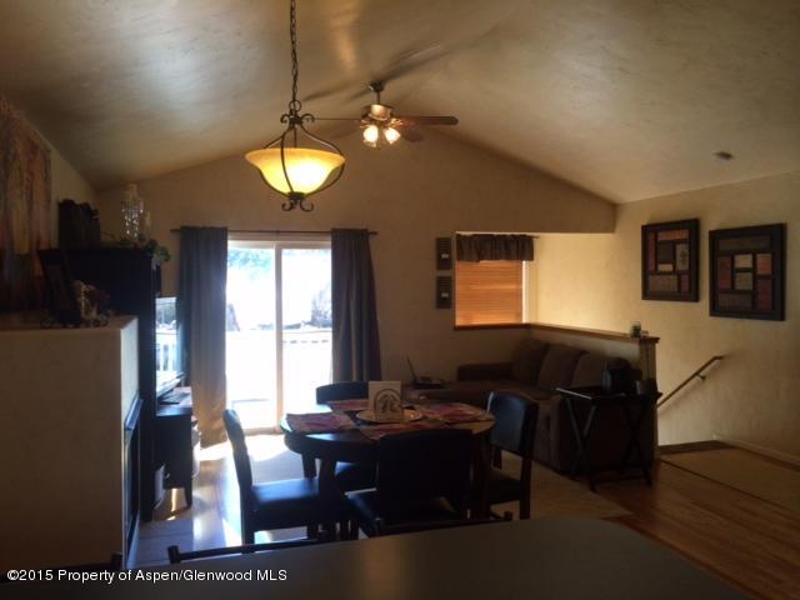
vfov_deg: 46.8
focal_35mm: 30
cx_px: 400
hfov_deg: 60.0
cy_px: 300
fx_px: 693
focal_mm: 4.12
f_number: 2.2
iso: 64
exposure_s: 1/120
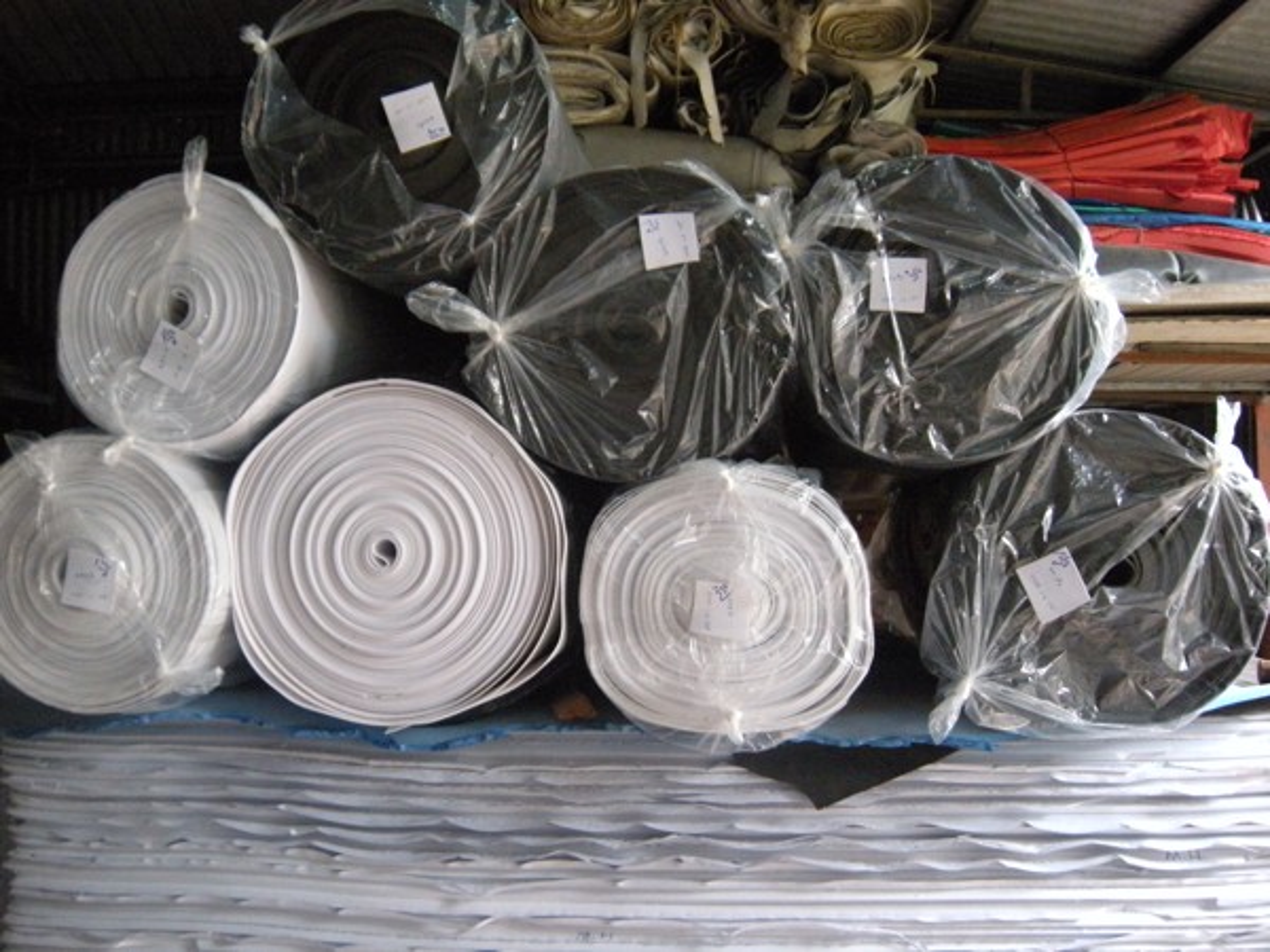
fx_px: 1284
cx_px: 635
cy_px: 476
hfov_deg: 52.6
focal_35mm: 35
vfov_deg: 40.7
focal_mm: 5.9
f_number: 3.8
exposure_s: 1/46.1
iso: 400
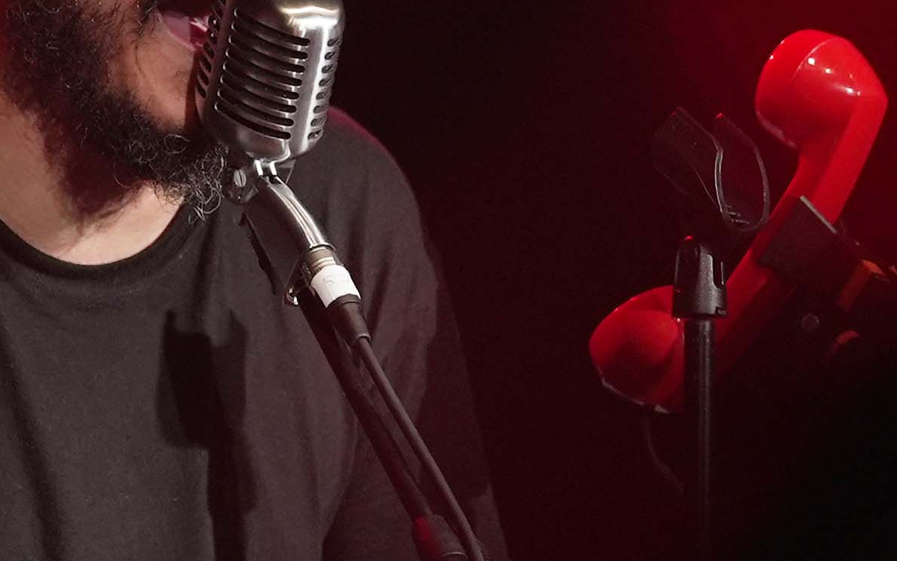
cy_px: 221
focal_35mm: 706
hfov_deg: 3.0
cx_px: 175
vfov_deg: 1.9
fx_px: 17260
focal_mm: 198
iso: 2500
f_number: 4
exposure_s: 1/250
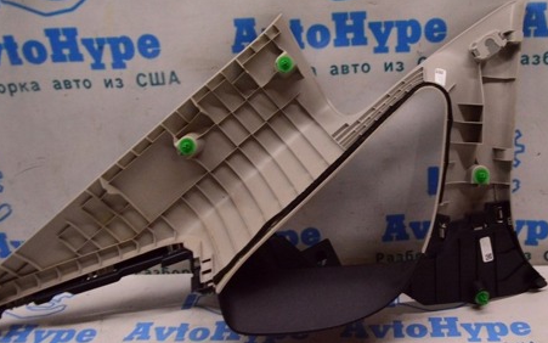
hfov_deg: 50.0
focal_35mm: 39
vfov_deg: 32.8
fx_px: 583
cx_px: 337
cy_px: 156
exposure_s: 1/400
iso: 1600
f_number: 4
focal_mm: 18
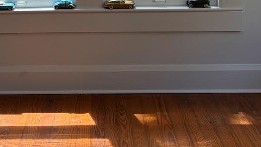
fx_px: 519
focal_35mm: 75
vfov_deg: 14.7
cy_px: -90
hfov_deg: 27.9
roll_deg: +1.3
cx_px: 73
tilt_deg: -1.2
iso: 50
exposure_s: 1/331
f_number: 1.6
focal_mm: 5.96
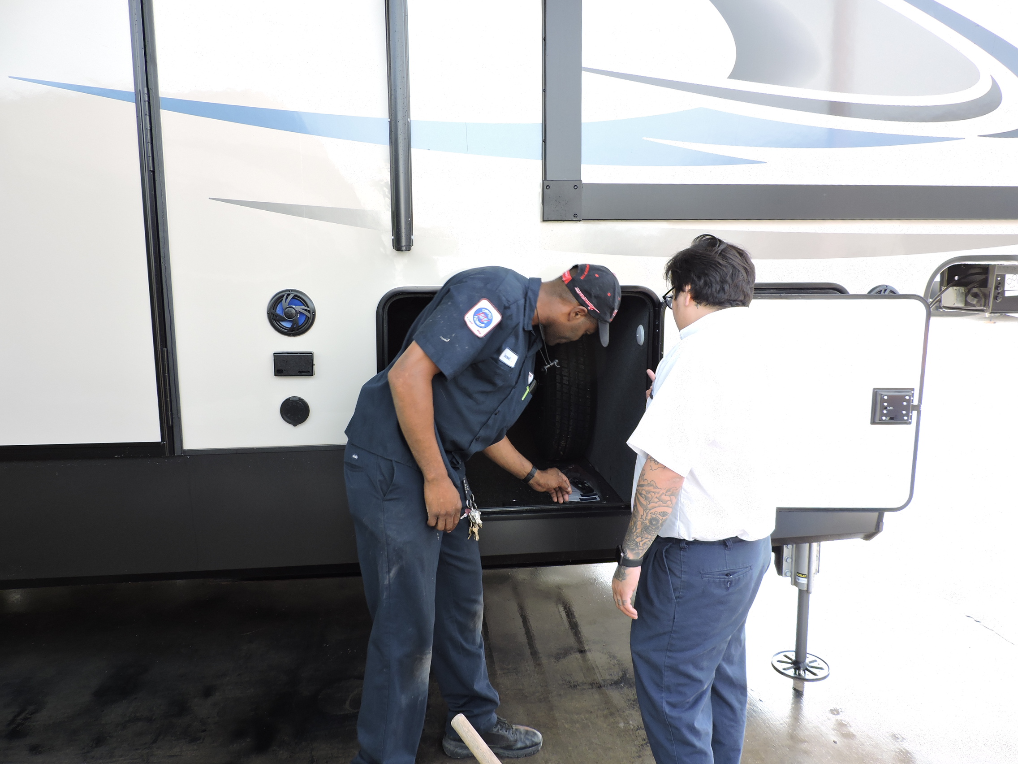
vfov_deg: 56.8
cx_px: 509
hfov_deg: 71.6
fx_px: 706
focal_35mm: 24
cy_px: 382
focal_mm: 4.3
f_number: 3
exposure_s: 1/100
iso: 100
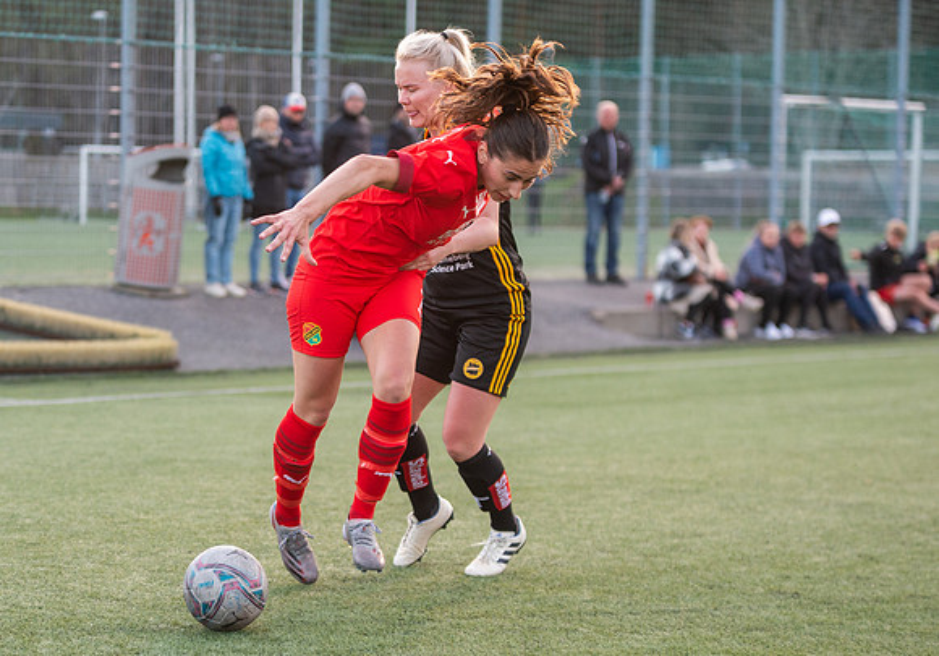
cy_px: 390
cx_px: 352
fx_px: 3104
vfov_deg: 12.1
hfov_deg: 17.2
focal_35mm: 117
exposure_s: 1/640
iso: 1800
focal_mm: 95
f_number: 3.2
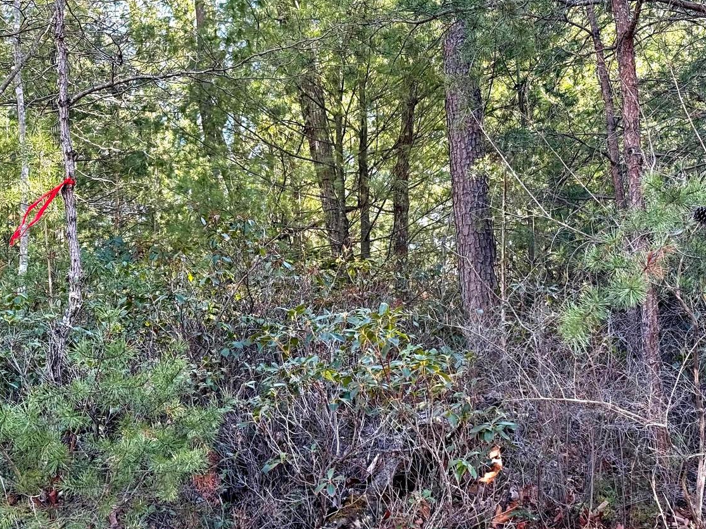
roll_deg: +3.5
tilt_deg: +8.7
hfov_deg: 31.2
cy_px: 290
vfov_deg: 23.6
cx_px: 342
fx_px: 1264
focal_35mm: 62
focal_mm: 6.76
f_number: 1.78
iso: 64
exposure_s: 1/188
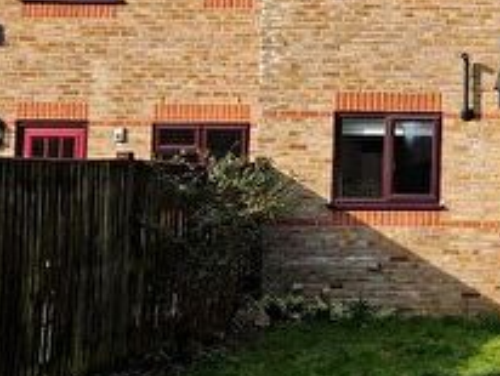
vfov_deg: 18.9
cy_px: 135
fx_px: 1128
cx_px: 648
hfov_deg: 22.4
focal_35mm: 78
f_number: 1.8
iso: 50
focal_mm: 5.4
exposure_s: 1/1116
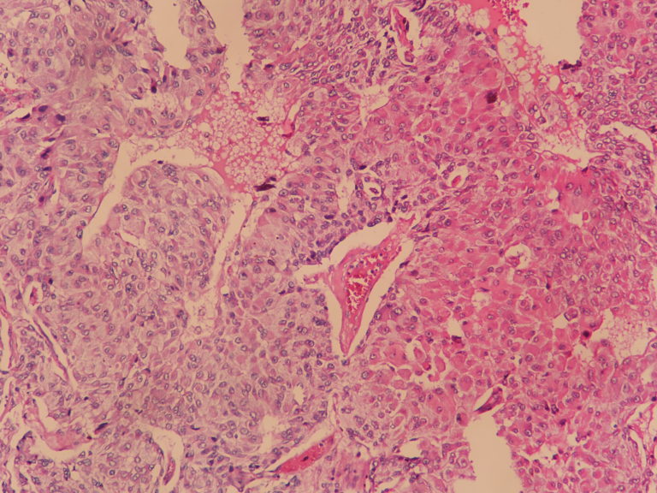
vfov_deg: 16.6
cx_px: 328
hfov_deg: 22.0
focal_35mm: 89
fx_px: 1689
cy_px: 246
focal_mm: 15.9
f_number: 5.6
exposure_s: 1/60
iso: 220
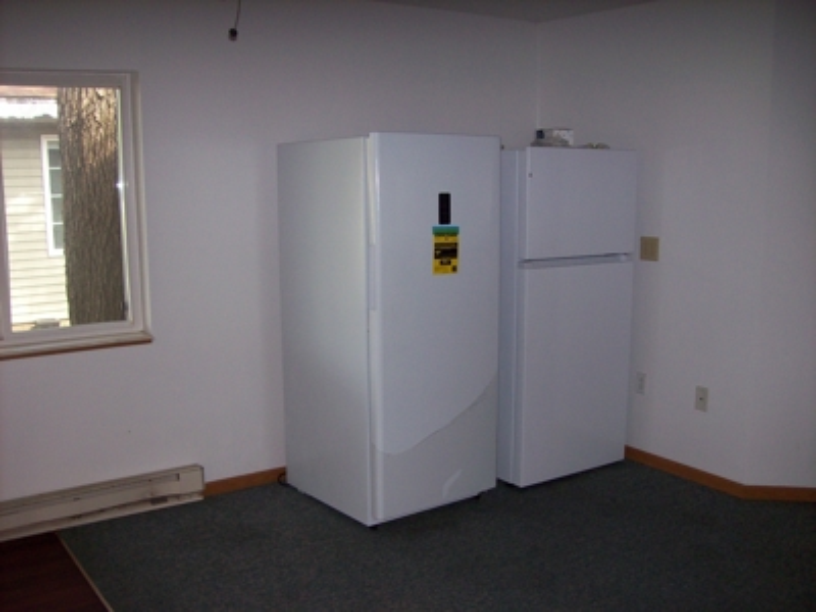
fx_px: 849
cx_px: 408
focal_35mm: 36
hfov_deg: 51.4
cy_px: 306
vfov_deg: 39.7
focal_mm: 6
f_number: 2.7
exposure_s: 1/64
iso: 80
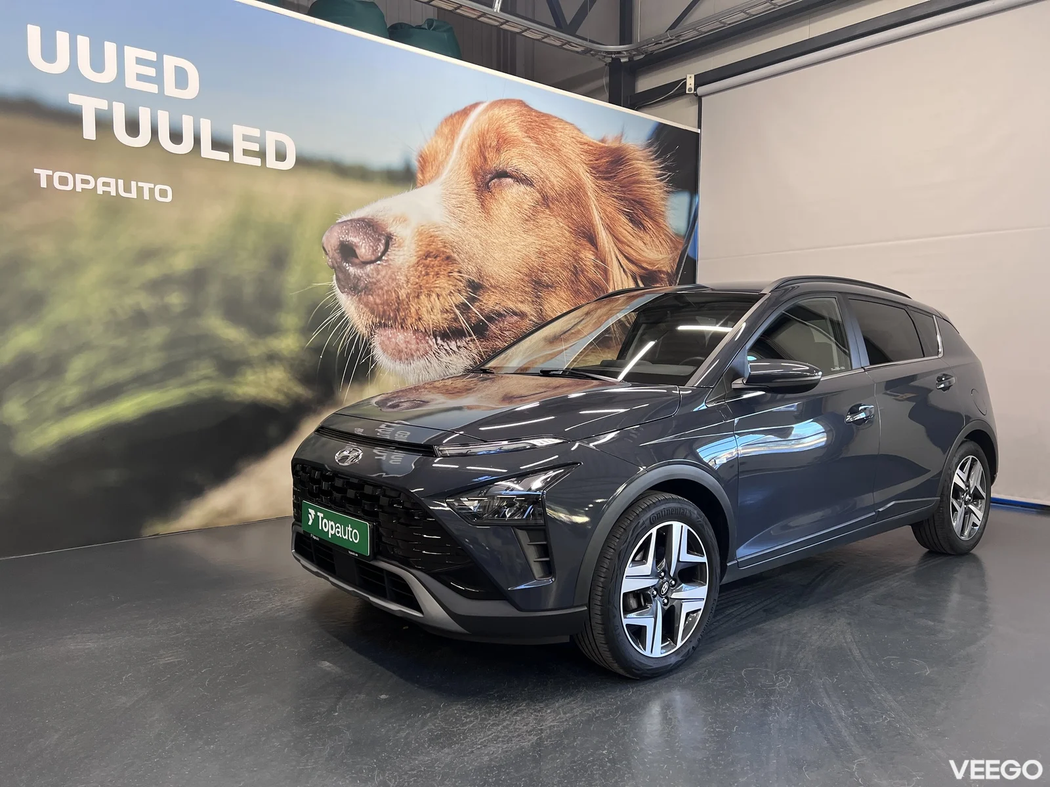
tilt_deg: -3.5
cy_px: 394
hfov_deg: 67.3
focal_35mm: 26
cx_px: 525
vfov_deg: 53.1
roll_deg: +0.5
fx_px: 789
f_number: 1.5
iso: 125
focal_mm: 5.7
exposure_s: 1/121
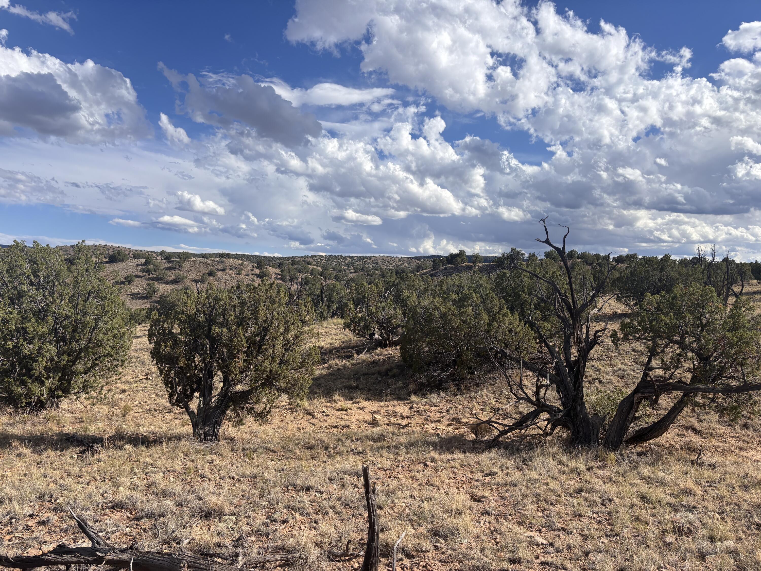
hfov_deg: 67.3
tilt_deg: -2.5
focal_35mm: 26
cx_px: 380
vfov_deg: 53.1
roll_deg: -1.9
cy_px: 286
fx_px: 572
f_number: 1.6
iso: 50
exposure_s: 1/4425
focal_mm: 5.96
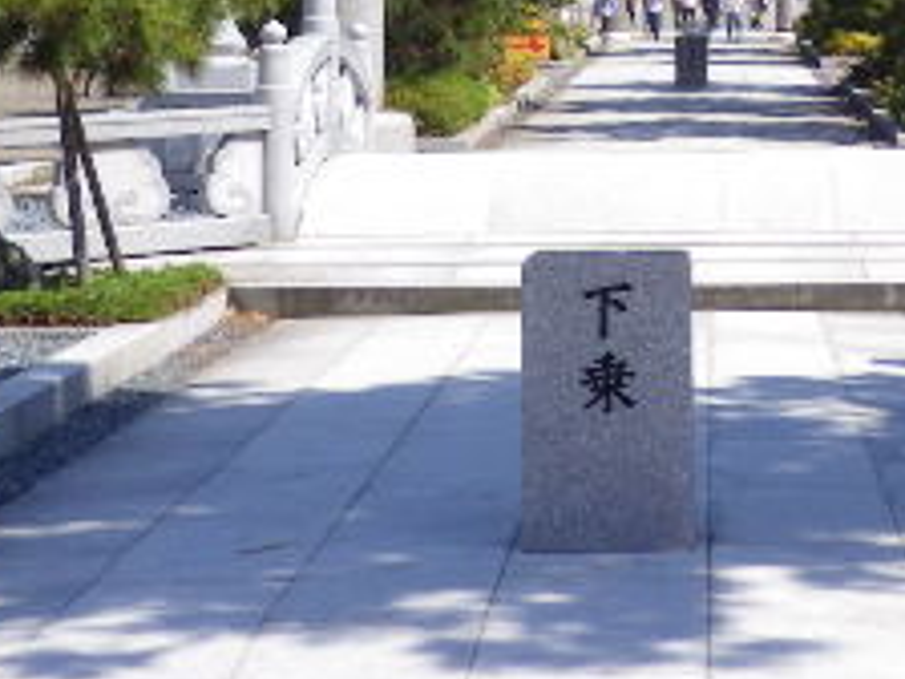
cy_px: -238
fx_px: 3059
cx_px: 650
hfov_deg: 16.8
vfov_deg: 12.2
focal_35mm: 117
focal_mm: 7.3
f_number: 3.8
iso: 125
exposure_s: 1/800
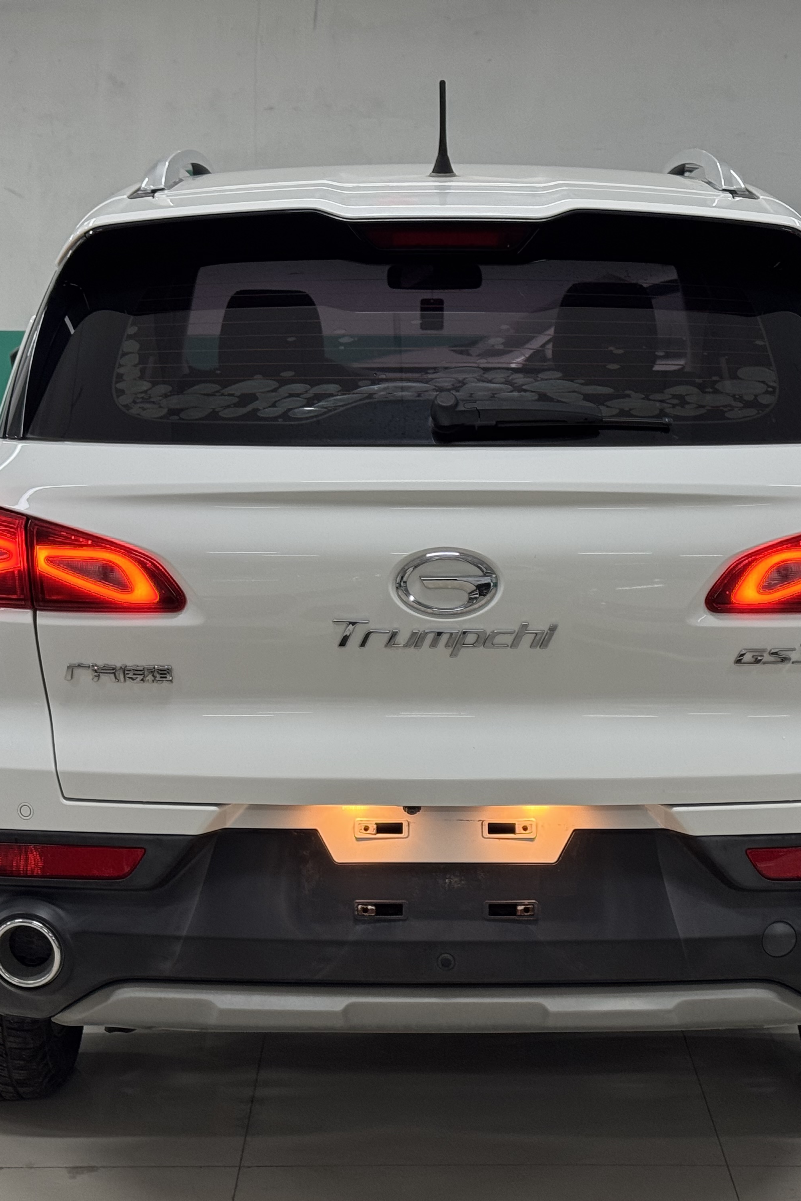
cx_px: 427
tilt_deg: -9.4
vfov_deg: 30.1
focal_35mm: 67
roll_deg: +0.0
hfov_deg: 20.3
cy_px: 604
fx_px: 2236
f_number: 1.78
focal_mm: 6.76
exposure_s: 1/50
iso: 64
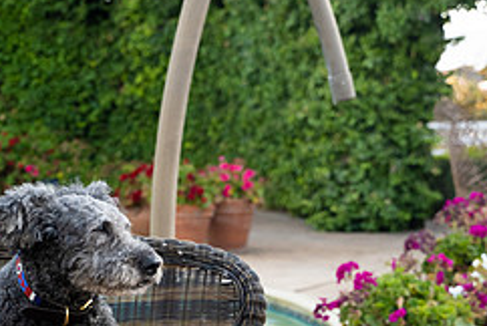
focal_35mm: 103
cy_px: 265
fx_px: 1395
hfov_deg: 19.1
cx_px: -26
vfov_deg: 13.3
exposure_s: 1/320
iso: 800
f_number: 4
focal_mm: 43
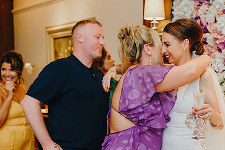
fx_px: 350
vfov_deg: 24.0
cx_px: 159
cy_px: 108
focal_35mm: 56
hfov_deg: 35.1
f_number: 2.2
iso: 640
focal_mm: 35
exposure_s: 1/200
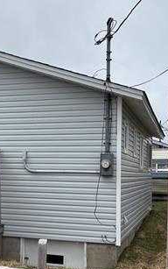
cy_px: 154
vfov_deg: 29.7
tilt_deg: +1.9
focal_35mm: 69
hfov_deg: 18.3
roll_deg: -1.4
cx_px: -11
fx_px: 505
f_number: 1.6
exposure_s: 1/5348
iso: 50
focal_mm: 5.96
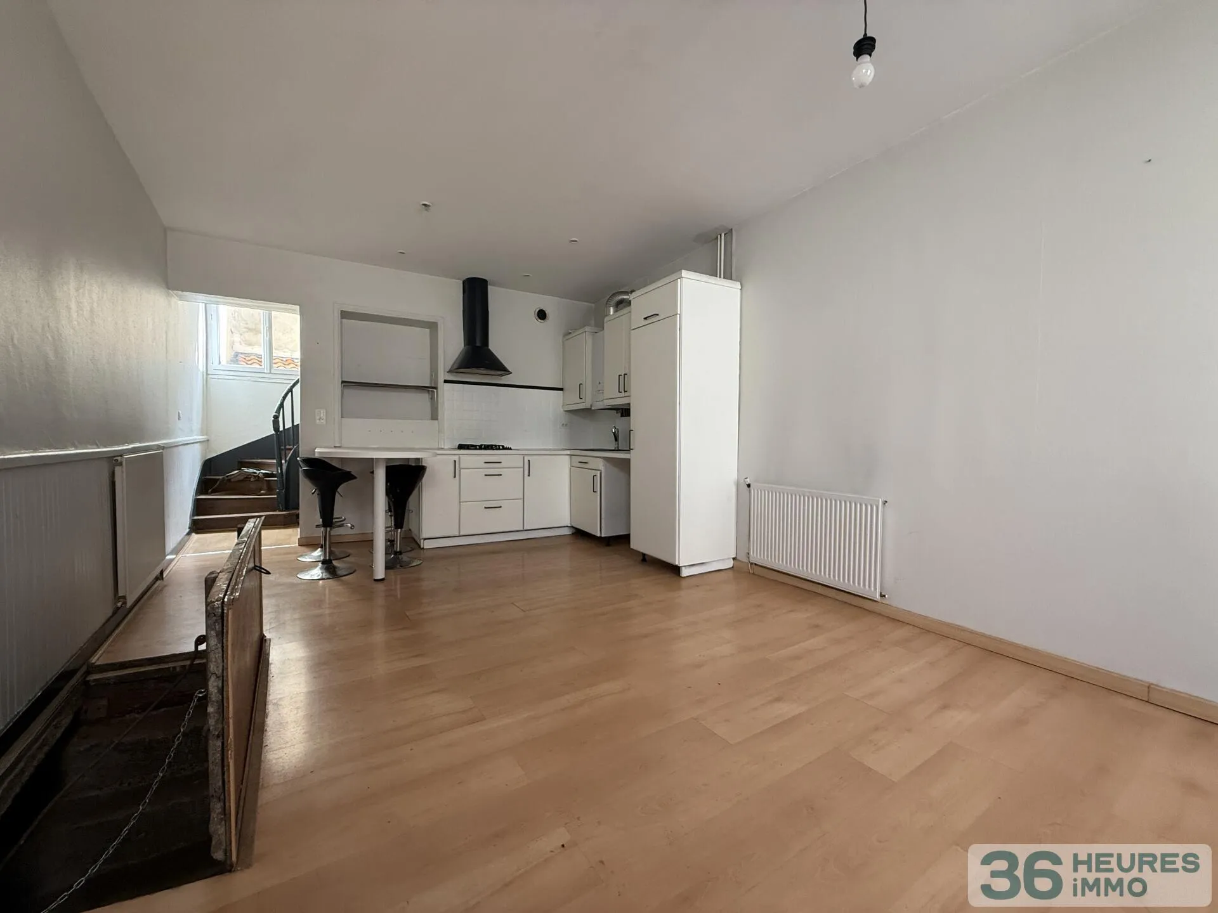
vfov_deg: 85.7
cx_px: 609
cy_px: 456
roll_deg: -0.1
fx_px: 493
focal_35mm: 14
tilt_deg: -1.2
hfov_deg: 102.1
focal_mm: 2.22
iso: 250
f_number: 2.2
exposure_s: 1/99
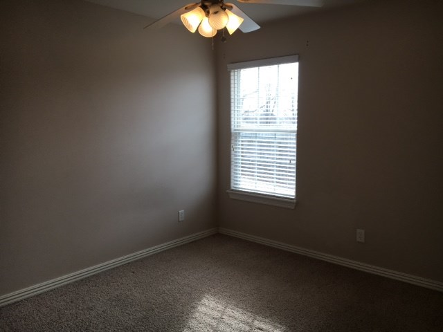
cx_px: 222
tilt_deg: -6.1
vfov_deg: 48.2
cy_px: 166
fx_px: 371
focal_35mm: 29
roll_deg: +0.7
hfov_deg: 61.7
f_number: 2.2
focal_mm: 4.15
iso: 40
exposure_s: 1/120
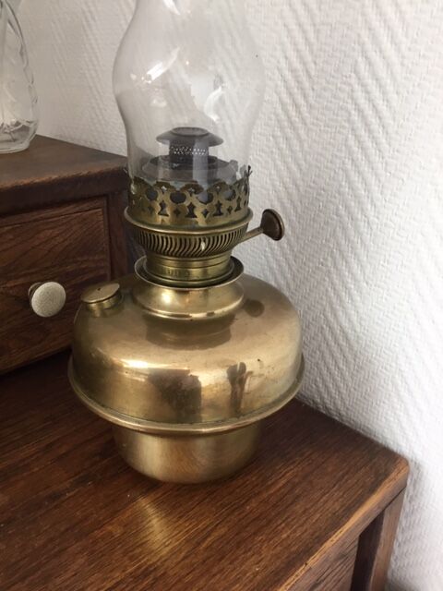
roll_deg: +0.2
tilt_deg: -25.5
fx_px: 529
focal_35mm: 31
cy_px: 296
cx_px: 222
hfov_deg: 45.4
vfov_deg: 58.4
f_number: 2.4
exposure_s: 1/33
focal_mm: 3.3
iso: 64
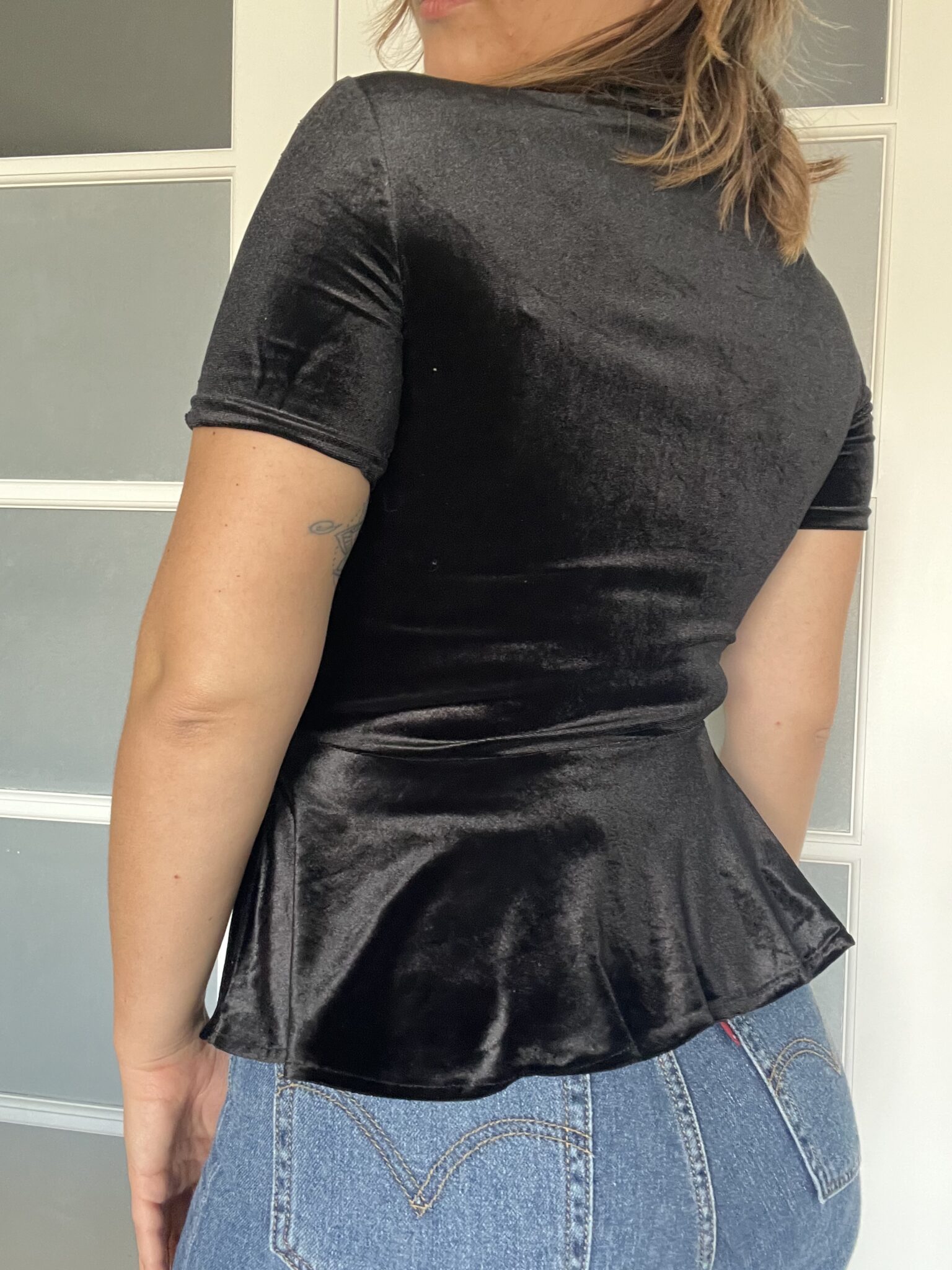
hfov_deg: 46.8
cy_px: 635
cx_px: 476
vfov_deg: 60.0
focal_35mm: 30
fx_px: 1100
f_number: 2.2
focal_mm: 2.71
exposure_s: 1/33
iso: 400
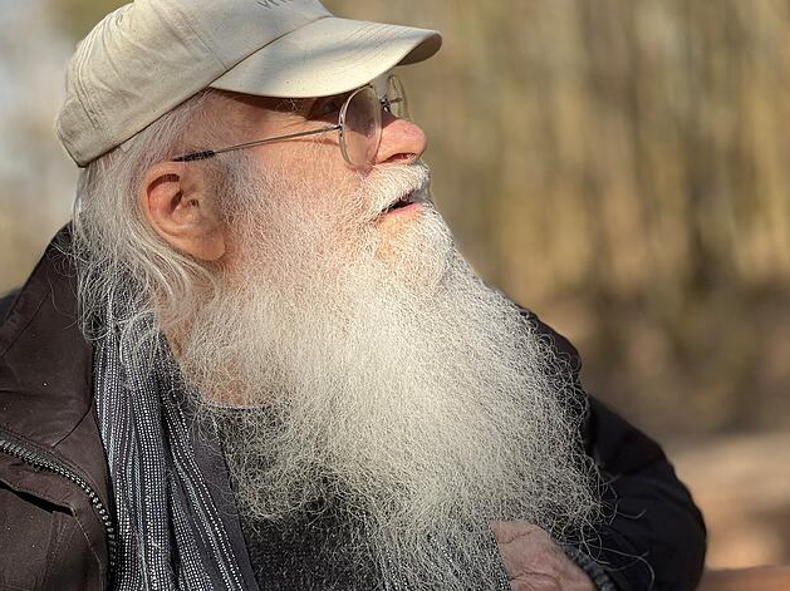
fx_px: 2235
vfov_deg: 15.1
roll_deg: -1.2
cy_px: 296
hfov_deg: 20.0
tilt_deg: -0.3
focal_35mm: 98
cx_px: 294
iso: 25
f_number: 2.8
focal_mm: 9
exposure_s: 1/228
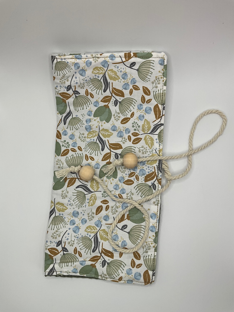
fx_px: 261
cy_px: 156
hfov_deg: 48.2
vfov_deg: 61.7
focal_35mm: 29
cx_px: 117
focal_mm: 3
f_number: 1.8
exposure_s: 1/375
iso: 25
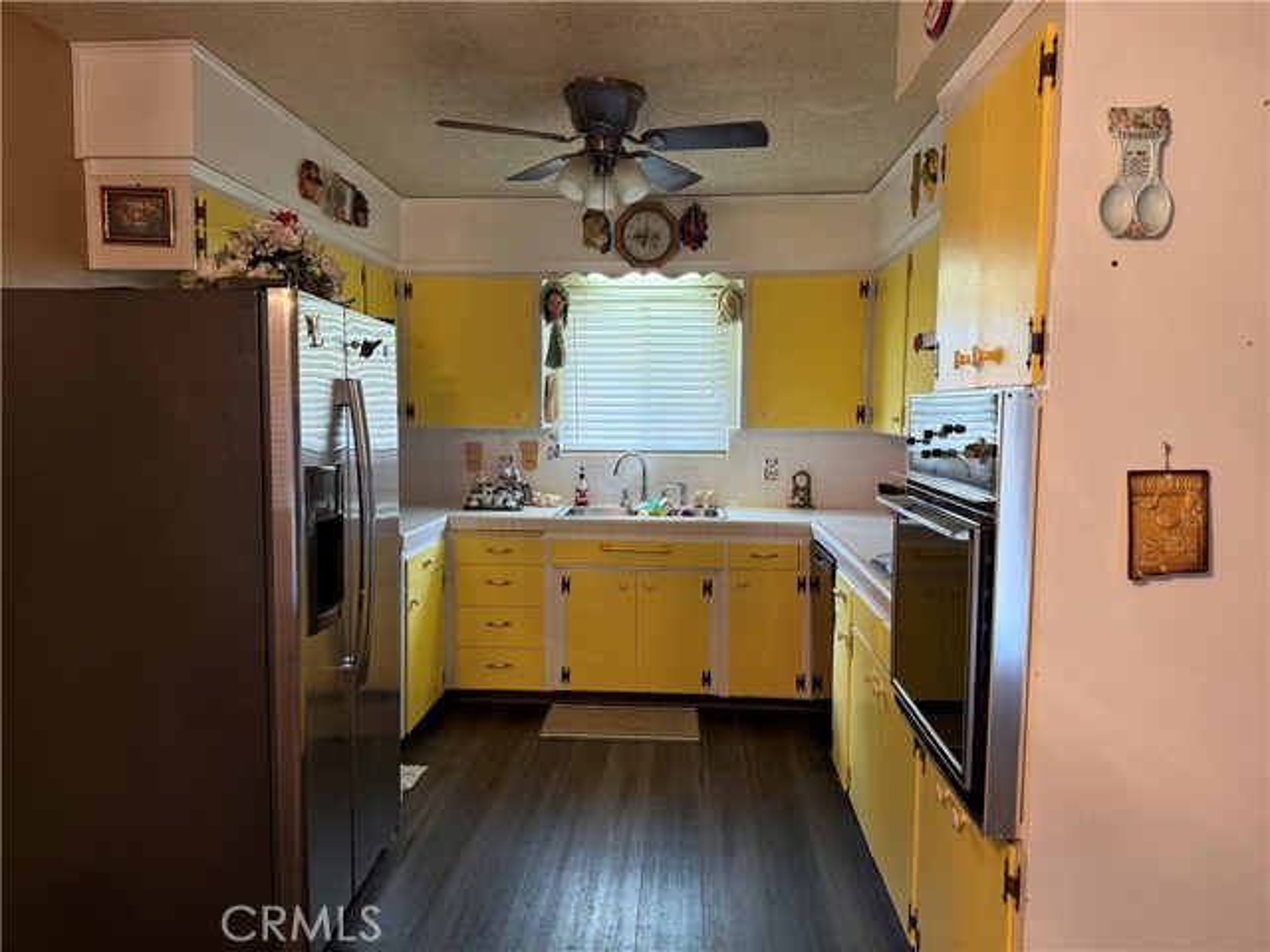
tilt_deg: -4.4
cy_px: 476
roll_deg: +0.1
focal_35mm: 24
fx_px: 881
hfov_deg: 71.6
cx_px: 635
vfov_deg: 56.8
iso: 250
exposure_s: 1/60
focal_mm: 6.76
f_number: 1.78
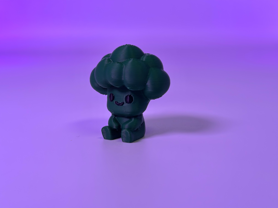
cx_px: 139
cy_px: 104
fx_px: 385
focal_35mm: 48
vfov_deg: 30.3
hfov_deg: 39.7
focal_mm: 6.86
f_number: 1.78
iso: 80
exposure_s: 1/118
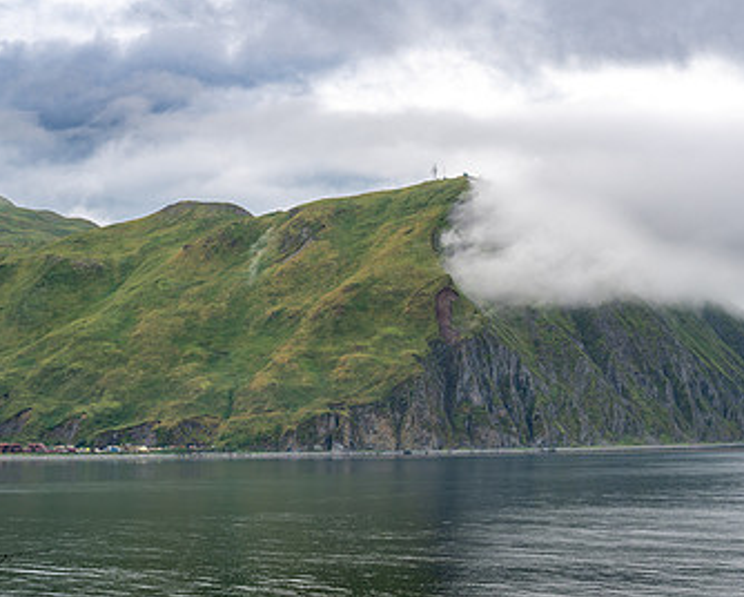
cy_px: 341
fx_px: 1631
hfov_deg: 25.2
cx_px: 611
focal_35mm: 74
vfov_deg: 20.7
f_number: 8
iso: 64
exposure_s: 1/125
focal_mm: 45
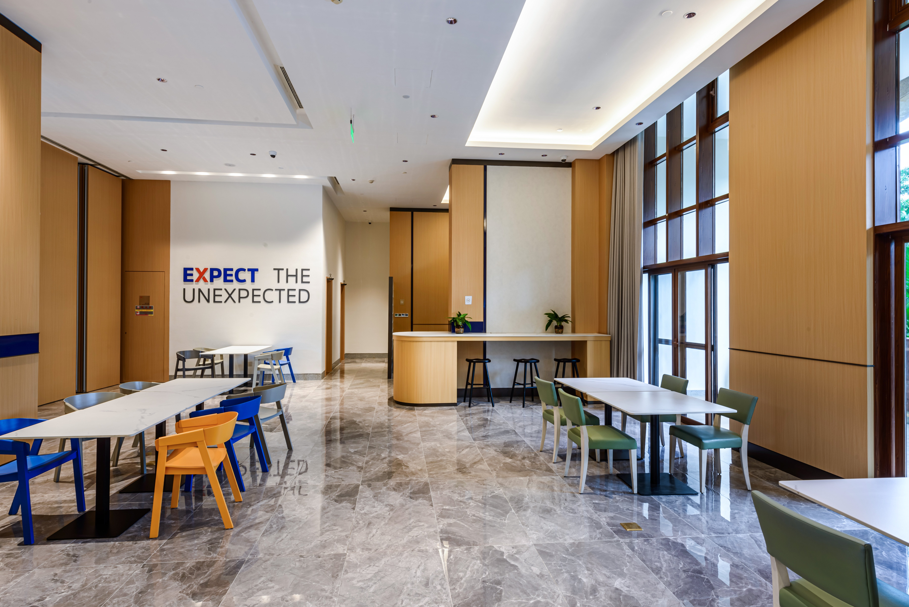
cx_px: 454
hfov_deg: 86.9
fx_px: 480
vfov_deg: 64.6
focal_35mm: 19
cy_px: 304
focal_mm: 19
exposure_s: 1/8
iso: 100
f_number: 16
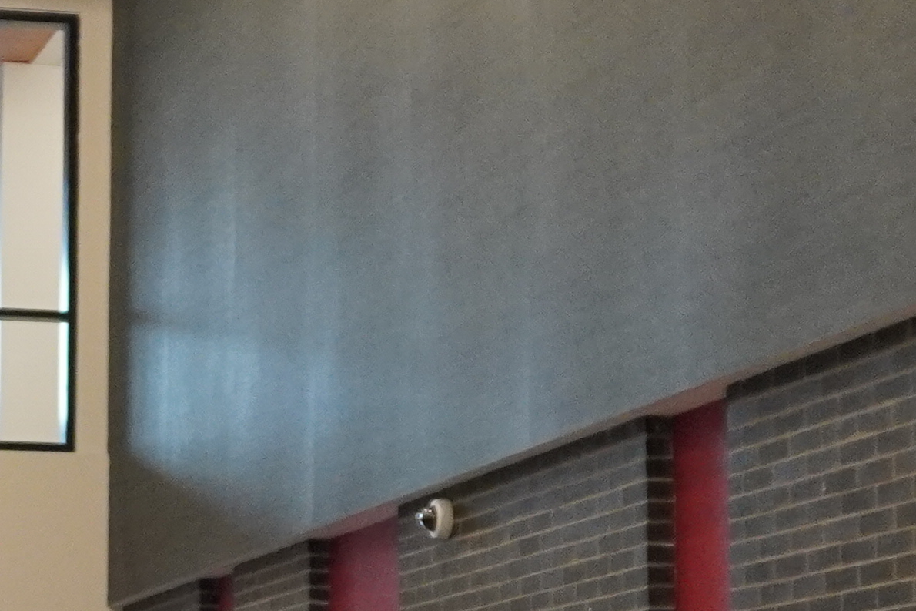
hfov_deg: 16.4
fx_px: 3078
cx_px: -92
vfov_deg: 11.2
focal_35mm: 121
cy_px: 617
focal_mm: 16
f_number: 3.5
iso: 1600
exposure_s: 1/160
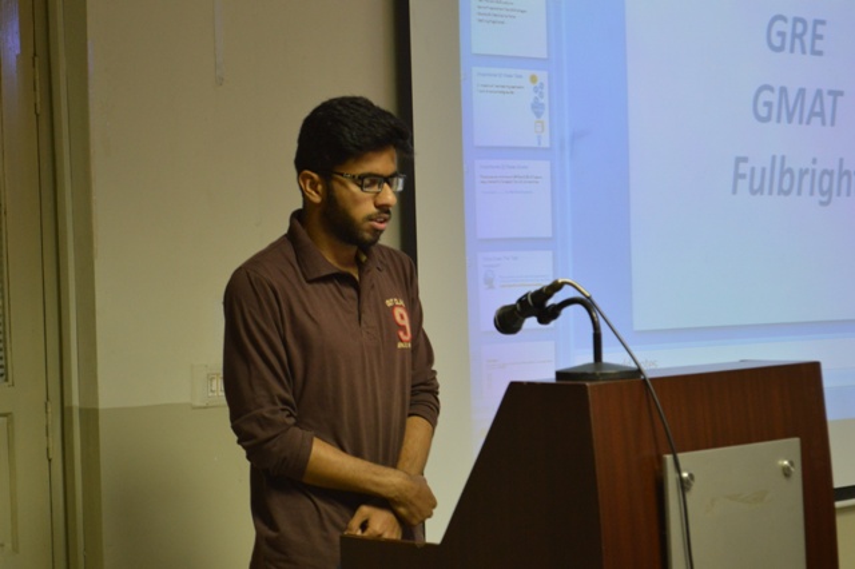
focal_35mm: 82
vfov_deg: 16.5
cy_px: 284
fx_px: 1958
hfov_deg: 24.6
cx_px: 428
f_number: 5.6
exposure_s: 1/15
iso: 1000
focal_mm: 55
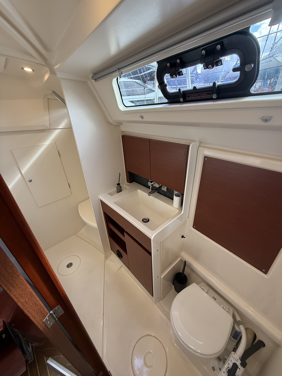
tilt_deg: -29.5
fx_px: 152
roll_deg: +3.2
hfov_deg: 85.7
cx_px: 141
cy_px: 188
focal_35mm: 14
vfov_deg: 102.1
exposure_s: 1/113
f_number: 2.2
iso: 125
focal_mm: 2.22
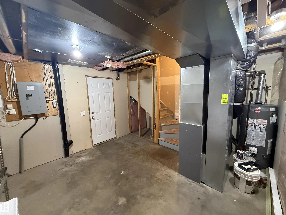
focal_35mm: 14
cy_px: 108
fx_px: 116
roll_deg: +1.0
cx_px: 143
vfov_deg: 85.7
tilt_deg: -6.8
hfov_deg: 102.1
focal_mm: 2.22
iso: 640
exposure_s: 1/60
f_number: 2.2
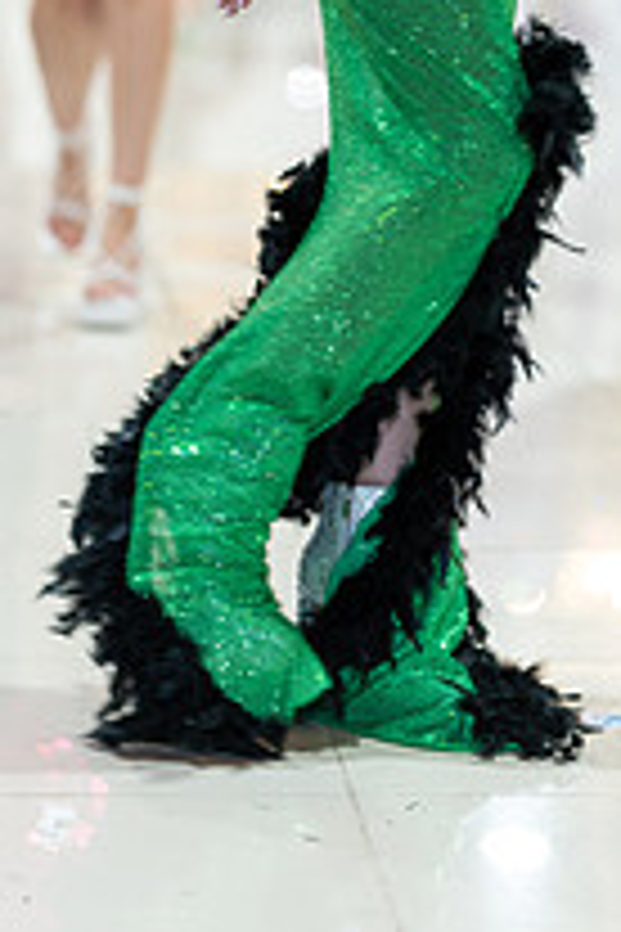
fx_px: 4787
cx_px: 423
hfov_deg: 7.4
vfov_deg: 11.0
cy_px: -41
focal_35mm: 185
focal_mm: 85
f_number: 1.4
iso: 320
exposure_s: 1/160
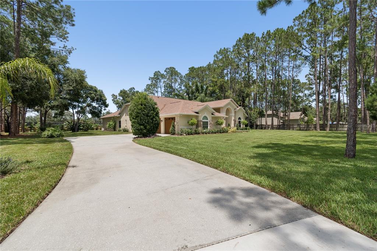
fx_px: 157
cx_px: 188
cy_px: 126
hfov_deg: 100.4
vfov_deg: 77.3
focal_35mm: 15
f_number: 7.1
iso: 100
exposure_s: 1/250
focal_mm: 10
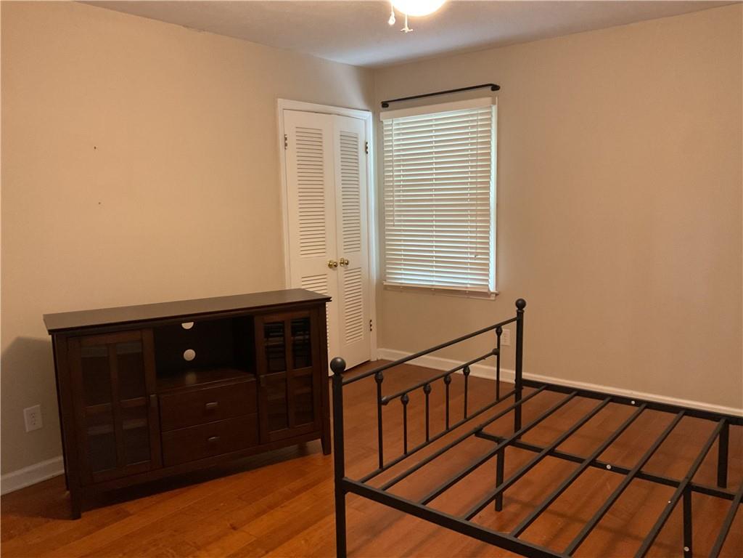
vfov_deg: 48.2
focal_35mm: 29
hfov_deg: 61.7
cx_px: 372
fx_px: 622
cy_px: 279
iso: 320
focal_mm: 3
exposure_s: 1/30
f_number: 1.8
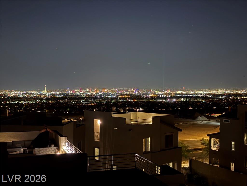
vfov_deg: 28.0
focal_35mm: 52
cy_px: 93
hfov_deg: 36.8
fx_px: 371
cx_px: 124
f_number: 1.6
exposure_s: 1/9
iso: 800
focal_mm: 5.96
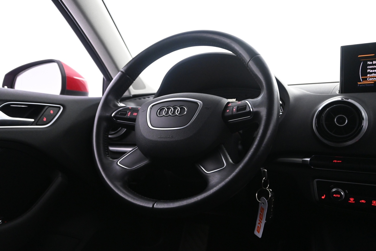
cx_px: 188
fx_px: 329
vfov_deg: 41.7
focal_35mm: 32
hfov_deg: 59.5
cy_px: 126
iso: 3200
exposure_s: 1/30
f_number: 4
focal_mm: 21
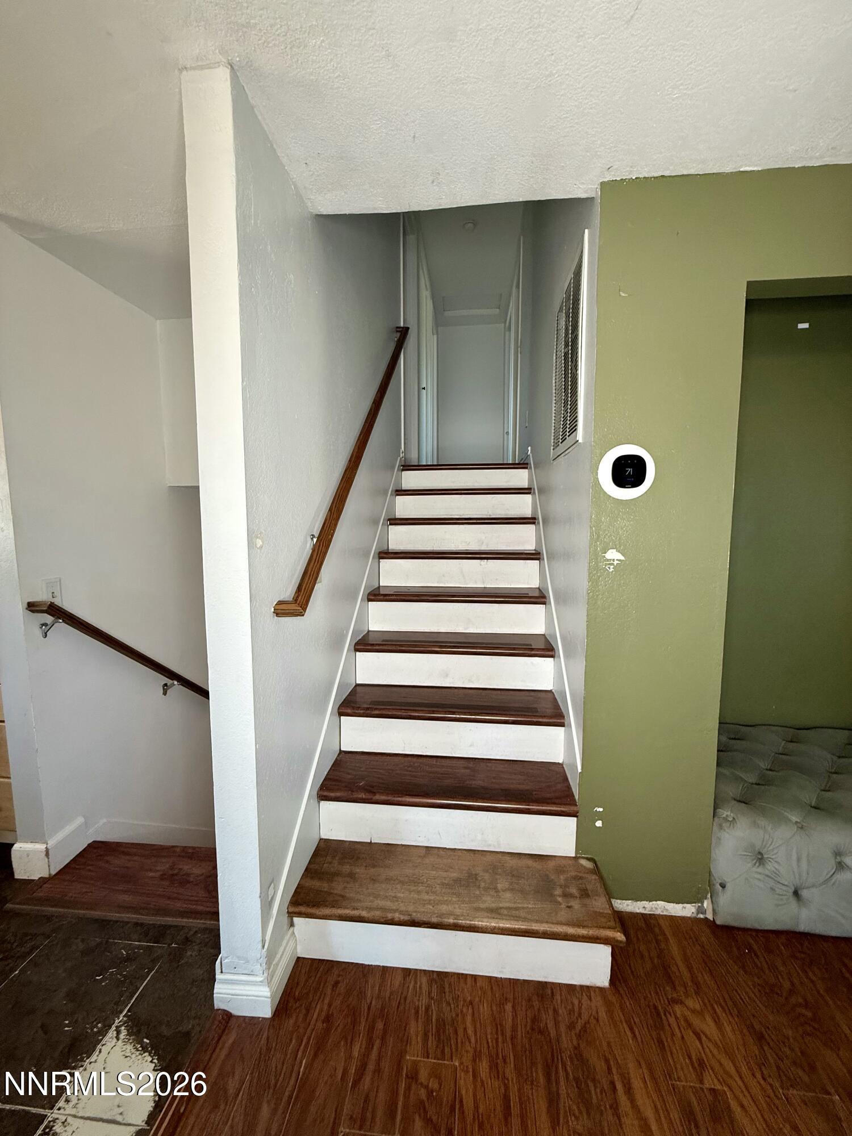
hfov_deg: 85.7
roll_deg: +0.0
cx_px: 426
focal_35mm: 14
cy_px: 568
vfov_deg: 102.1
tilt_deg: -5.6
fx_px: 459
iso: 160
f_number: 2.2
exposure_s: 1/120
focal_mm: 2.22
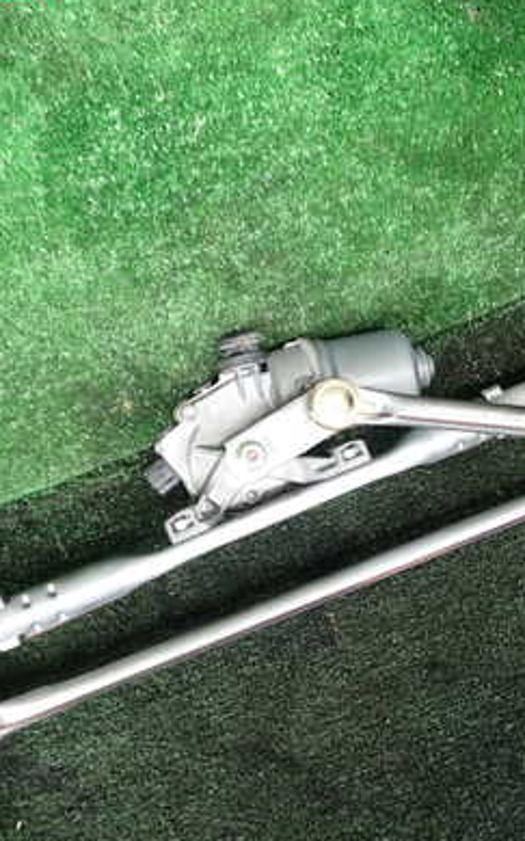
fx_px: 1122
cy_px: 443
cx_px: 298
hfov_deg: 26.3
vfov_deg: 41.0
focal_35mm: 49
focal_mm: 5.4
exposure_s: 1/60
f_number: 2.3
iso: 100
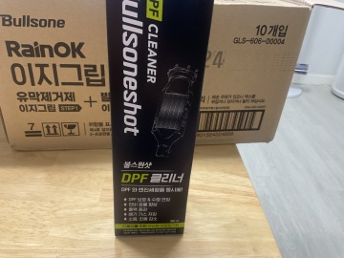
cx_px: 172
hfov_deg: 61.7
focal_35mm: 29
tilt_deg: -29.5
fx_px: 288
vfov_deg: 48.2
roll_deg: -3.5
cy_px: 129
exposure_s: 1/60
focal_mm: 3
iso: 160
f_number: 1.8
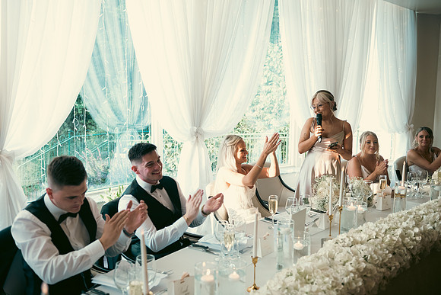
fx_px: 466
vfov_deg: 35.1
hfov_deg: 50.7
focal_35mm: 38
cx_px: 220
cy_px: 148
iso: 400
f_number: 3.5
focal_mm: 38
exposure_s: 1/160
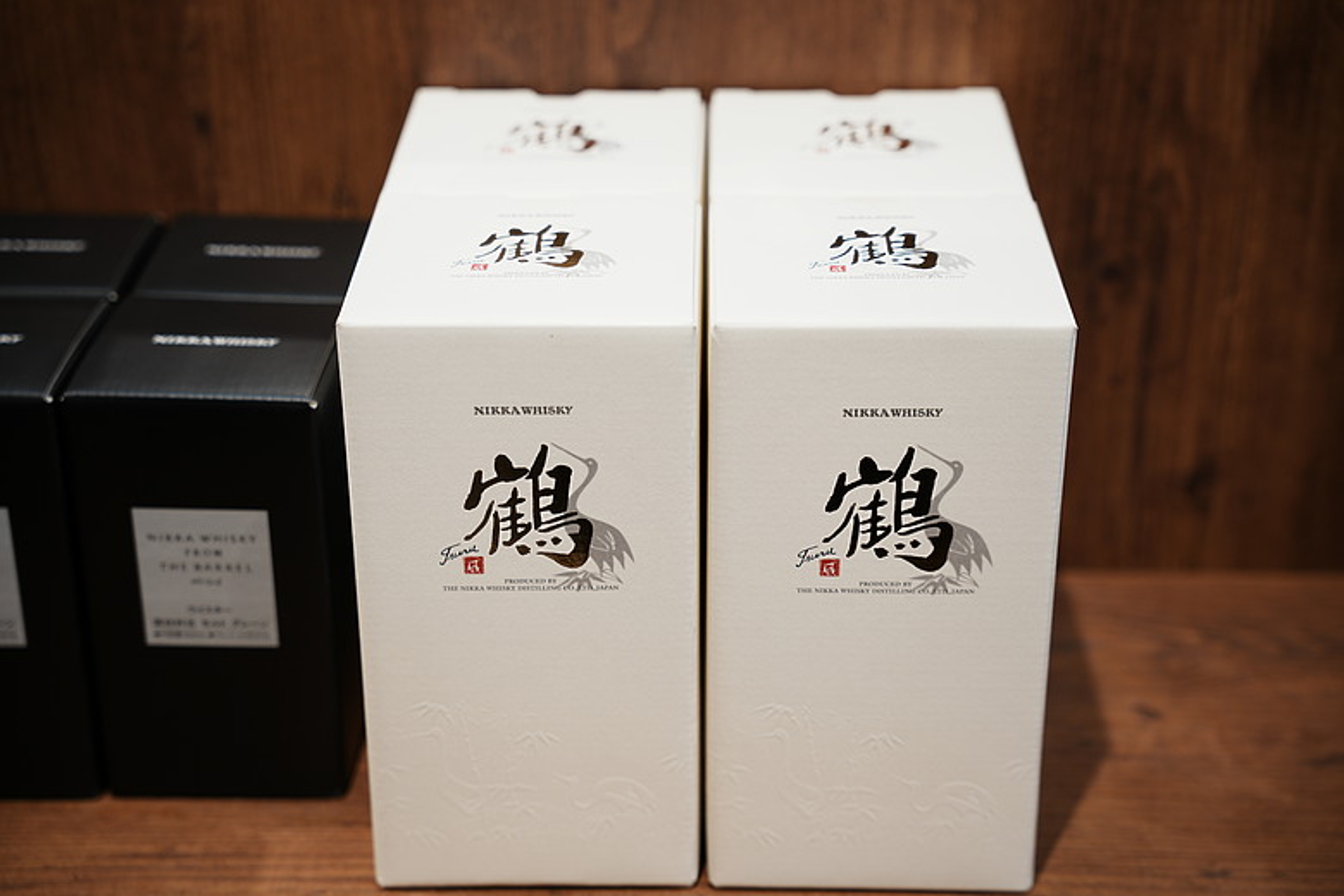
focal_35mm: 60
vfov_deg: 22.5
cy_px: 448
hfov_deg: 33.2
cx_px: 672
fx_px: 2251
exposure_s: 1/100
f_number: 3.2
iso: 125
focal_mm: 60.3
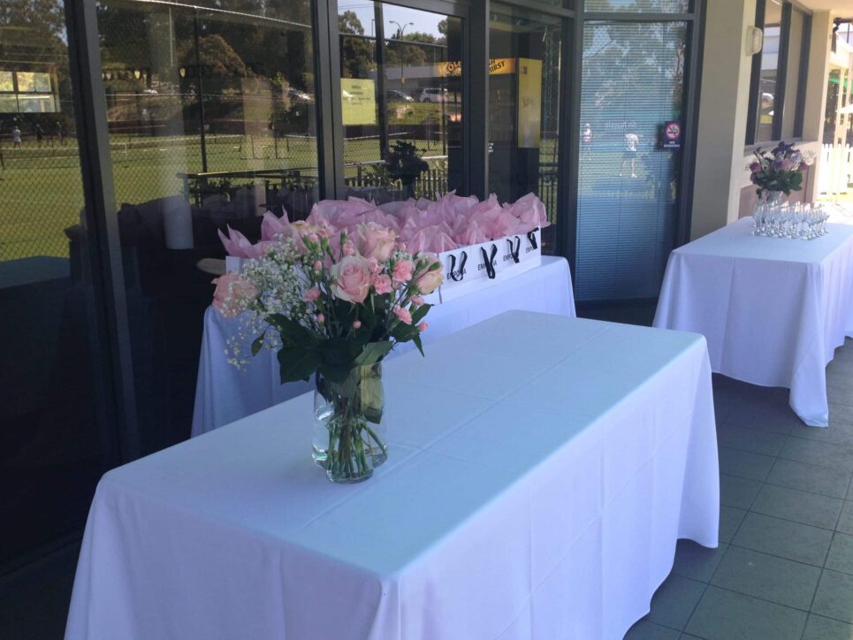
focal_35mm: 35
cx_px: 446
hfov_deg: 52.6
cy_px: 322
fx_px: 863
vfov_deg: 40.7
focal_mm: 4.12
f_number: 2.4
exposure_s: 1/241
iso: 50
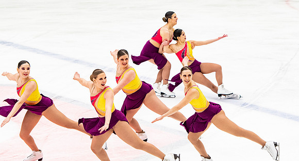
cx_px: 180
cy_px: 41
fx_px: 1803
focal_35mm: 230
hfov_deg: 9.5
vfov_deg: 5.1
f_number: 4
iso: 1250
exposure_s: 1/500
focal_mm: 120
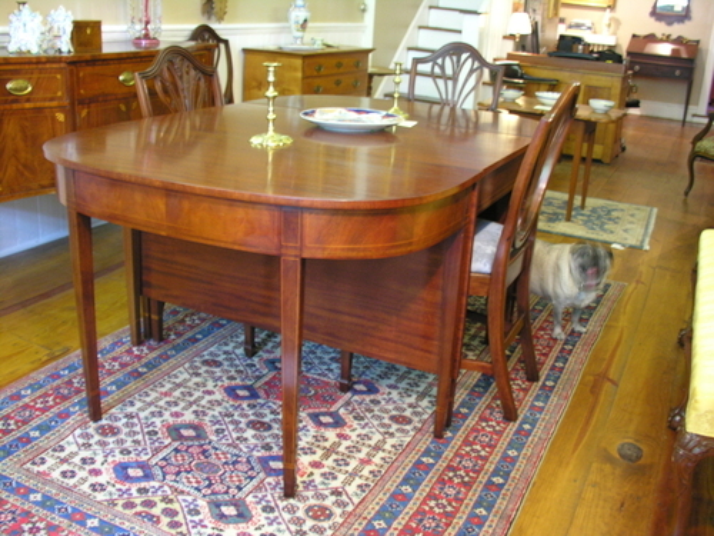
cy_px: 268
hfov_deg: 52.6
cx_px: 357
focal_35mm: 35
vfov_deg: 40.7
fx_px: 722
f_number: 2.8
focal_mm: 8.9
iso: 152
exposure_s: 1/4.1
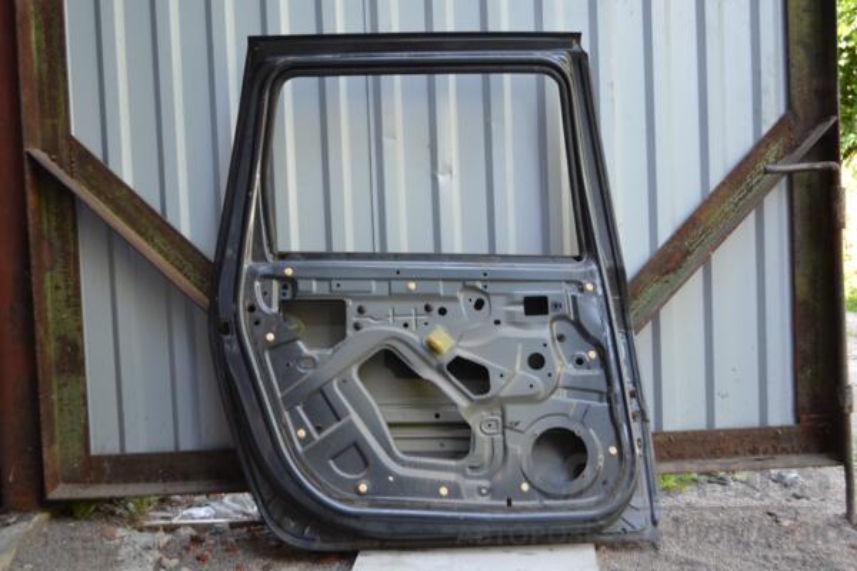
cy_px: 286
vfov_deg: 34.2
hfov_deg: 49.6
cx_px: 428
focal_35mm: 39
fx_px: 928
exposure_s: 1/30
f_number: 4.2
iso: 140
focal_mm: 26
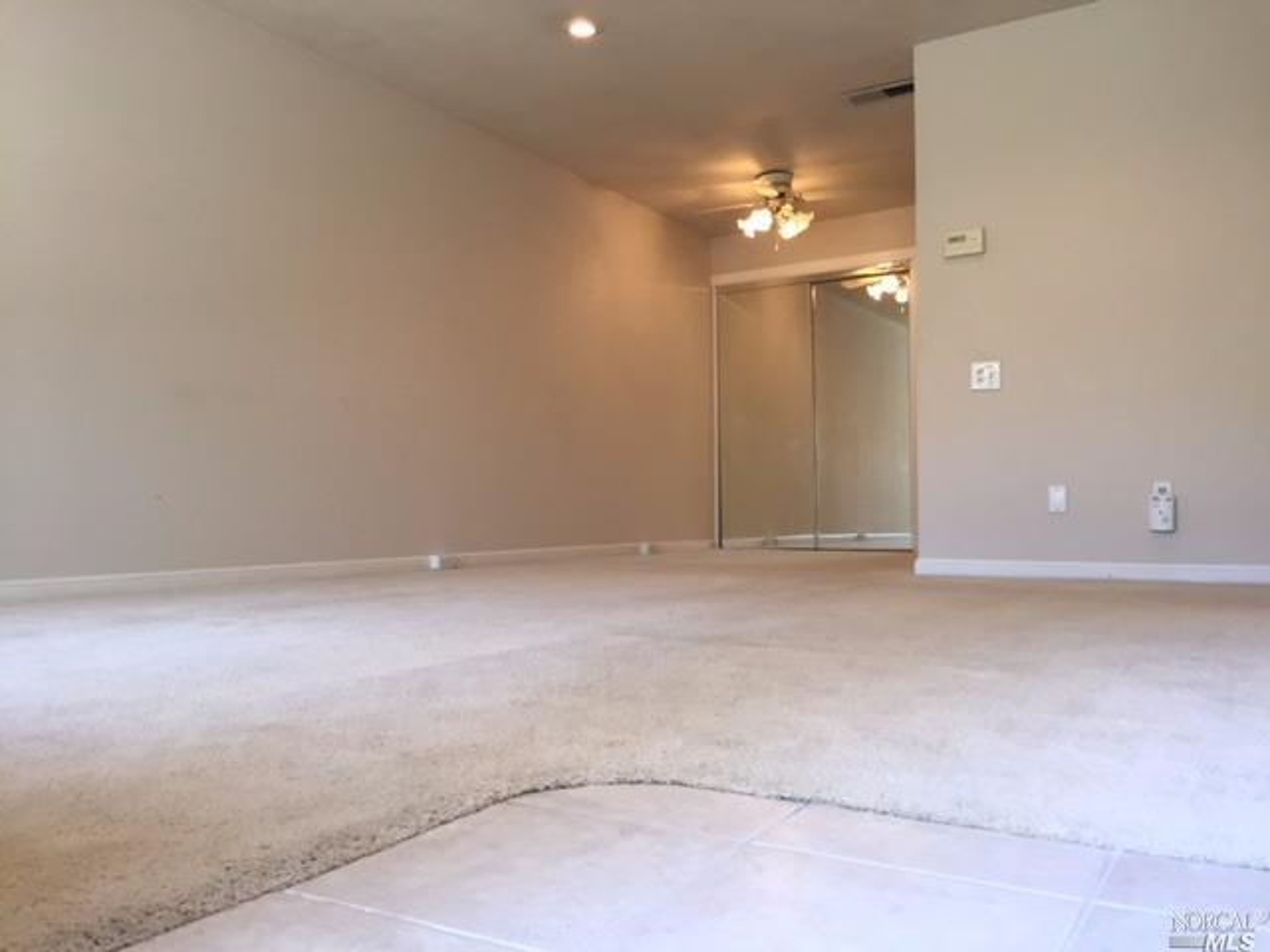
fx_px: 1064
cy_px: 476
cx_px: 635
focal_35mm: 29
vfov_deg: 48.2
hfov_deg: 61.7
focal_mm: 4.15
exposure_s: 1/30
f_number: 2.2
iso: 32
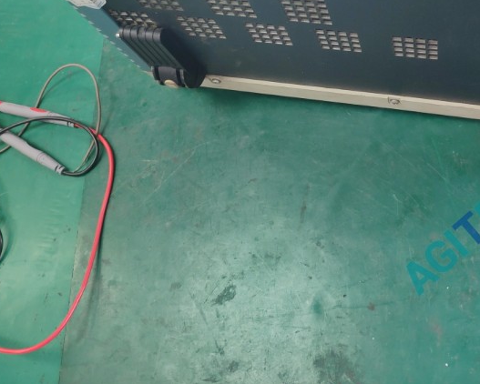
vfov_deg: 40.5
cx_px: 338
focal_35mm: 35
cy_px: 78
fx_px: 497
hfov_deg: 50.1
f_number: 1.8
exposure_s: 1/50
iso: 126
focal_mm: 4.22
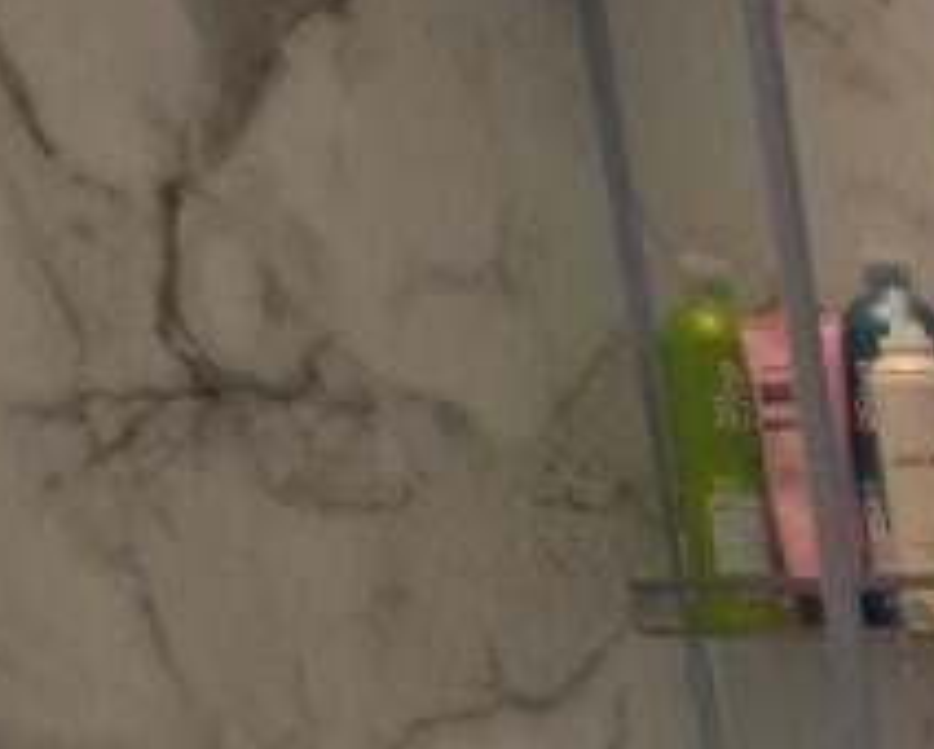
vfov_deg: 19.5
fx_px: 1881
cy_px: 1130
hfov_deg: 18.0
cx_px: 1912
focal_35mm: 68
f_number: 4
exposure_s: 1/60
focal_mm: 10
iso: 800
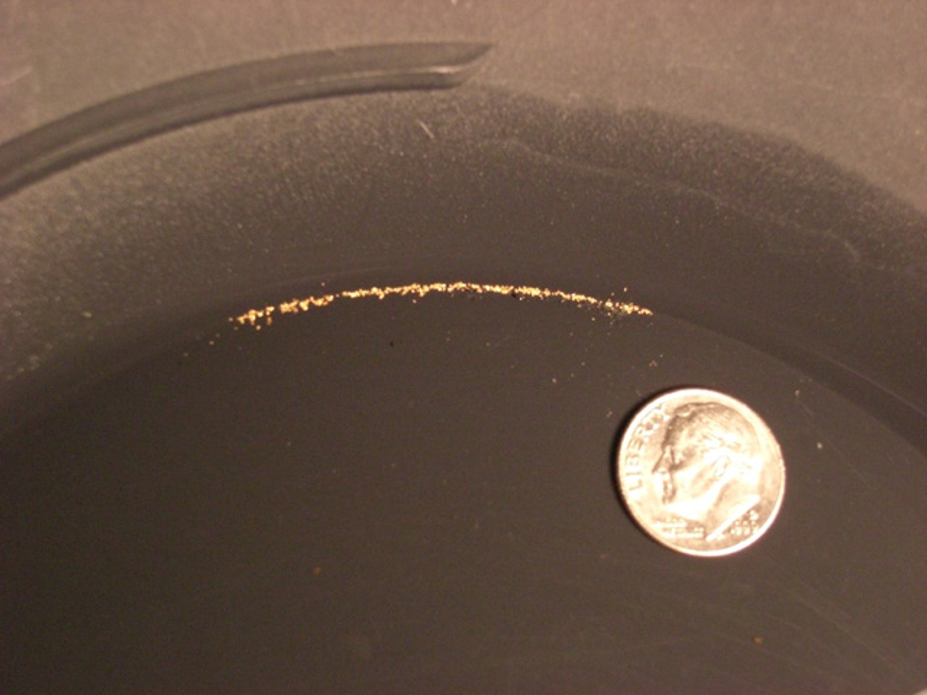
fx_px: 1232
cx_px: 464
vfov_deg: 31.5
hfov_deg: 41.2
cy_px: 348
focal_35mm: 46
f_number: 3.1
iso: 800
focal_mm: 9.5
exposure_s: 1/100
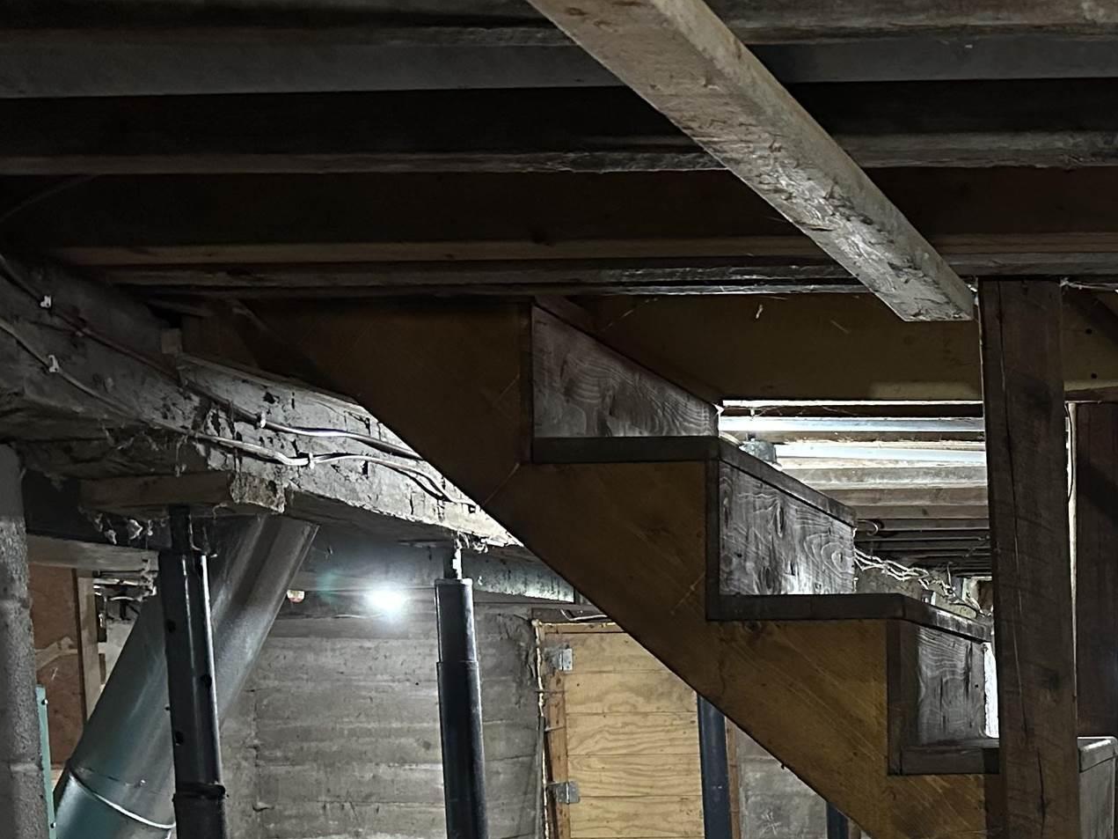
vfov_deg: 24.2
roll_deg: +1.8
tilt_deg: -5.3
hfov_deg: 29.1
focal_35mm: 58
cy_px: 816
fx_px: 1873
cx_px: 1316
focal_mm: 6.86
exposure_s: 1/60
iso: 800
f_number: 1.78
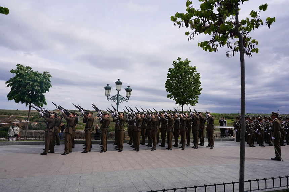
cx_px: 144
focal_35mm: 22
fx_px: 176
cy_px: 96
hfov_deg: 78.7
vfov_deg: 57.1
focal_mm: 22
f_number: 10
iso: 100
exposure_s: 1/160
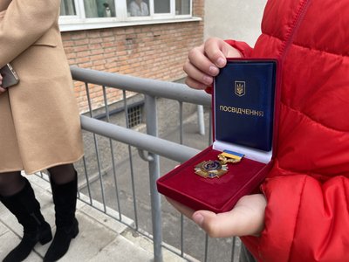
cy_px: 131
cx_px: 174
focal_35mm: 26
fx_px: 262
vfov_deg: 53.1
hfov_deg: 67.3
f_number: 1.6
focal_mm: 4.2
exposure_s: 1/121
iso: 32
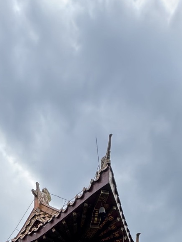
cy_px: 403
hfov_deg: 30.2
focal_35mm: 48
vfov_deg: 24.6
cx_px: 70
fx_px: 337
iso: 40
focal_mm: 2.22
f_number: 2.2
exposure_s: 1/278
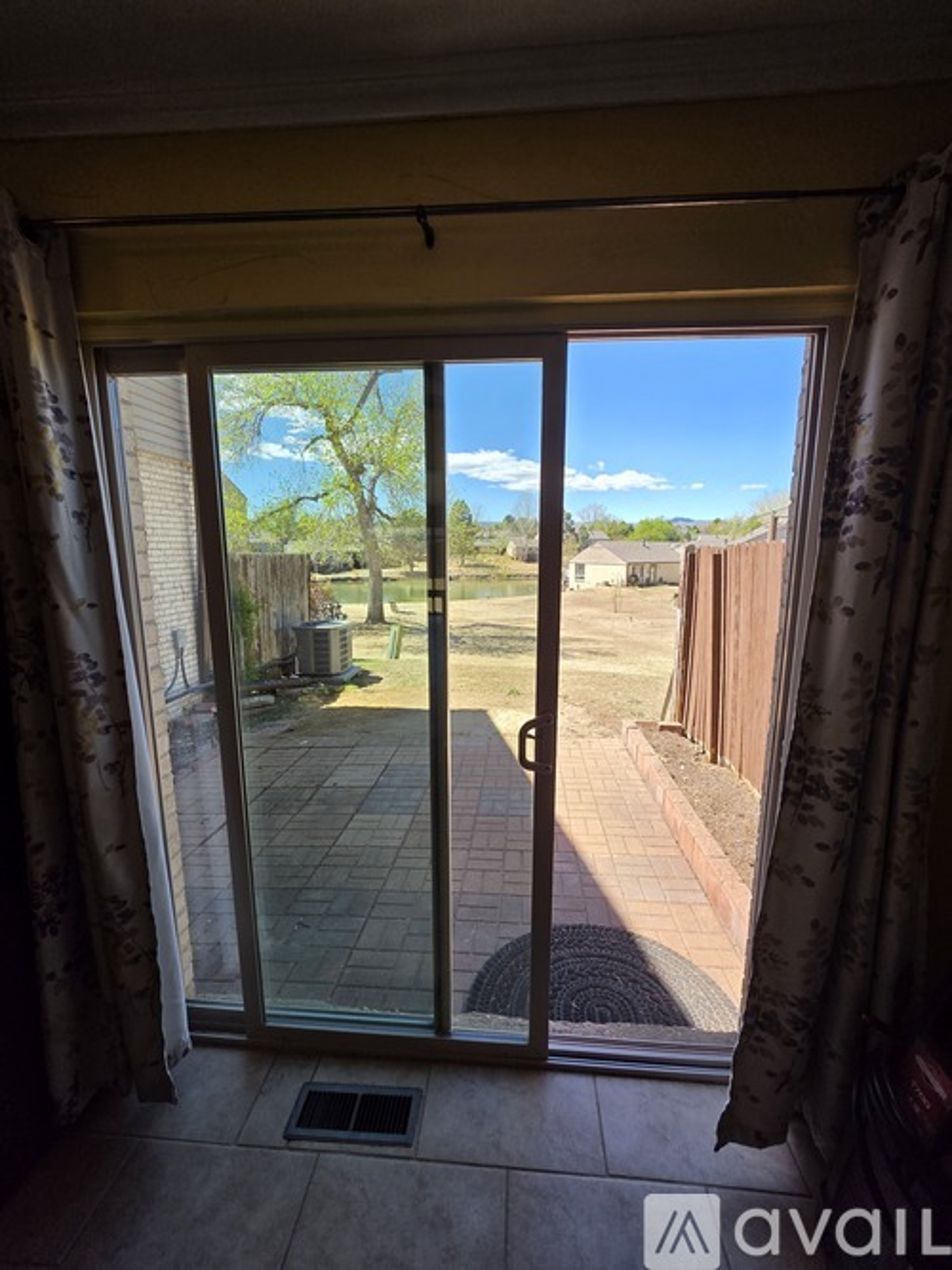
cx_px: 476
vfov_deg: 106.2
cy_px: 635
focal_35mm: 13
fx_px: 477
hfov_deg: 89.9
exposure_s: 1/515
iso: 40
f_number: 1.9
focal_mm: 2.2
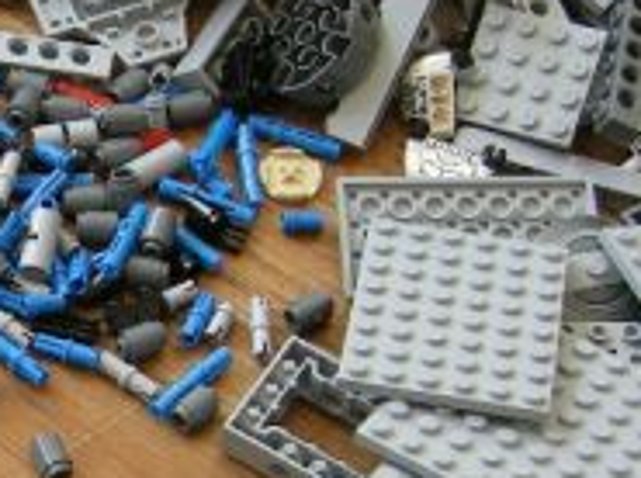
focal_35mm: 156
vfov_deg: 9.5
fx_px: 2883
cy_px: 391
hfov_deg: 12.3
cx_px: -187
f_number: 2.7
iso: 88
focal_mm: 7.5
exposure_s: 1/59.7
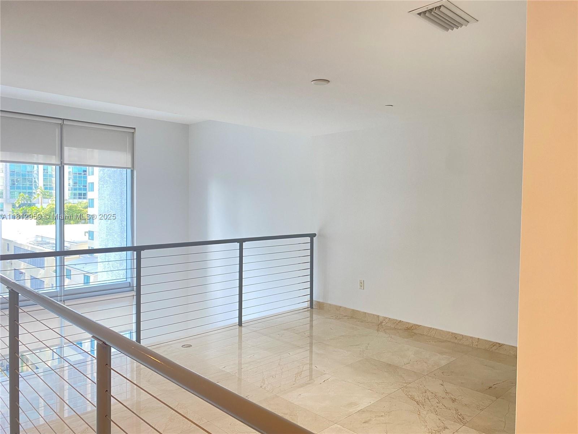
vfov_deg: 53.1
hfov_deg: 67.3
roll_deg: -1.0
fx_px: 434
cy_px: 217
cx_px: 289
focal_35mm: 26
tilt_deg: -1.0
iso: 125
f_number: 1.8
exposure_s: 1/60
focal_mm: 4.25
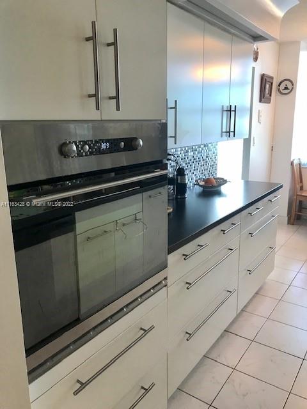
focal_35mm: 28
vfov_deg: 63.4
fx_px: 331
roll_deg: -0.7
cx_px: 154
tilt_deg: -11.7
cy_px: 204
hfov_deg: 49.7
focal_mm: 3.99
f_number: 1.8
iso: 25
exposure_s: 1/30
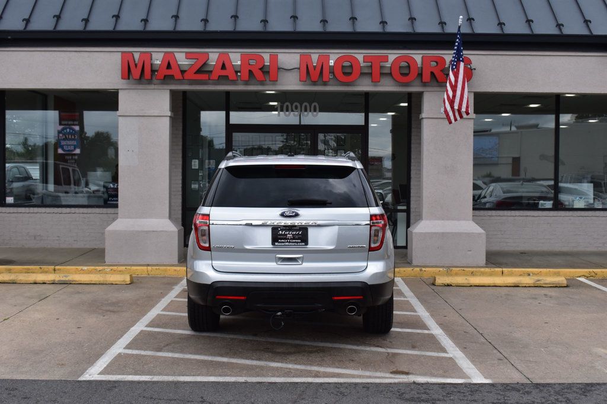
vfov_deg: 29.8
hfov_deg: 43.6
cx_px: 304
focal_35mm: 45
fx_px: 758
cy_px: 202
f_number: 11
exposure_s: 1/400
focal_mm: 30
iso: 400
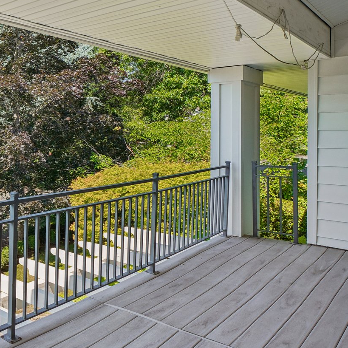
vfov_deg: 48.0
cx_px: -76
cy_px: 129
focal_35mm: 34
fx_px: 387
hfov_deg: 36.5
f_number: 8
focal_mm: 16
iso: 400
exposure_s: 1/500
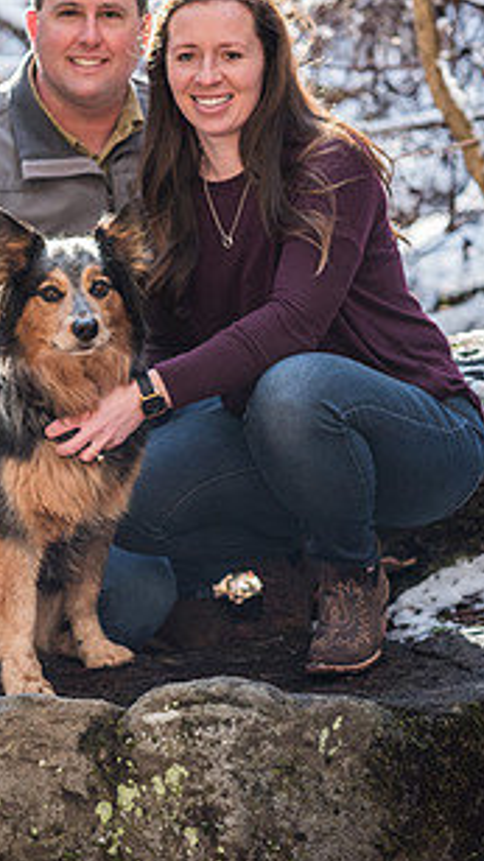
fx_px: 2969
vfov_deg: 16.5
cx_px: 126
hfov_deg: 9.3
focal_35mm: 130
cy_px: 335
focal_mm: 85
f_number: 3.2
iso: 800
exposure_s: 1/250
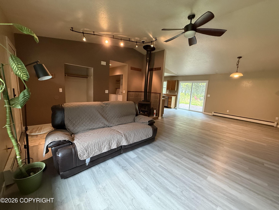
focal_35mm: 14
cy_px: 105
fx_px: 113
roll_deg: -1.9
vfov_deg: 85.7
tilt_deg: -7.9
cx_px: 140
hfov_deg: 102.1
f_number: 2.2
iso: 500
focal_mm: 2.22
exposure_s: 1/60
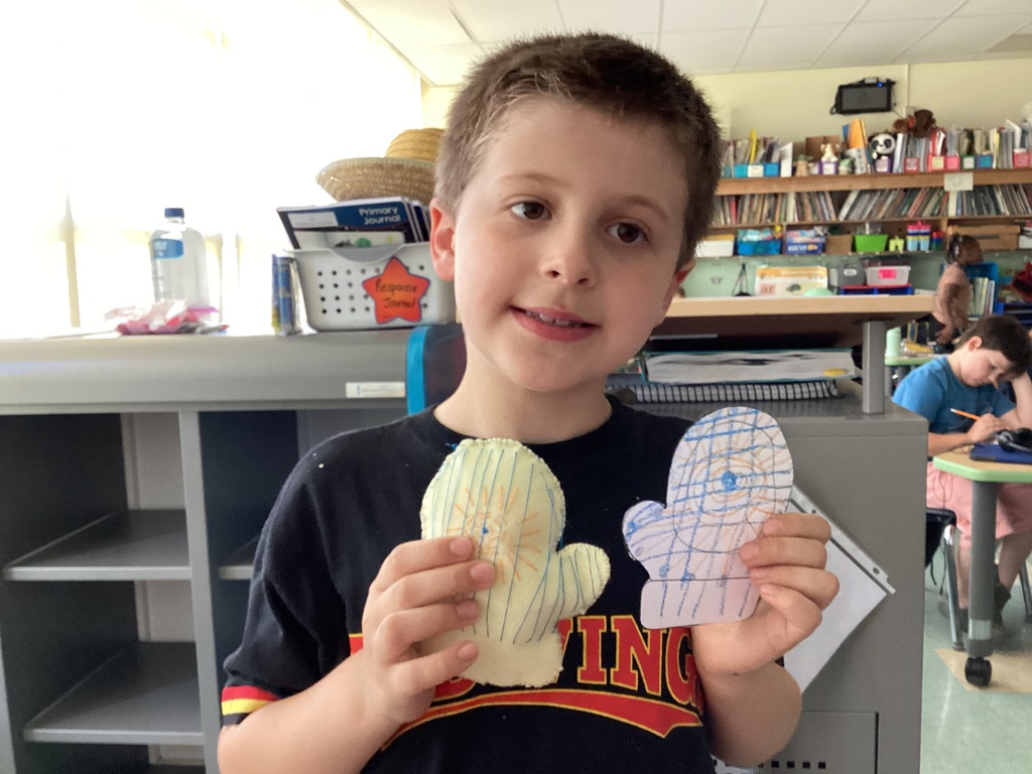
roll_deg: +1.1
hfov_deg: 58.4
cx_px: 516
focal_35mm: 31
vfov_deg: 45.4
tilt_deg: -6.7
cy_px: 387
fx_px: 924
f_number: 2.4
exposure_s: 1/50
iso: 250
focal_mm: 3.3
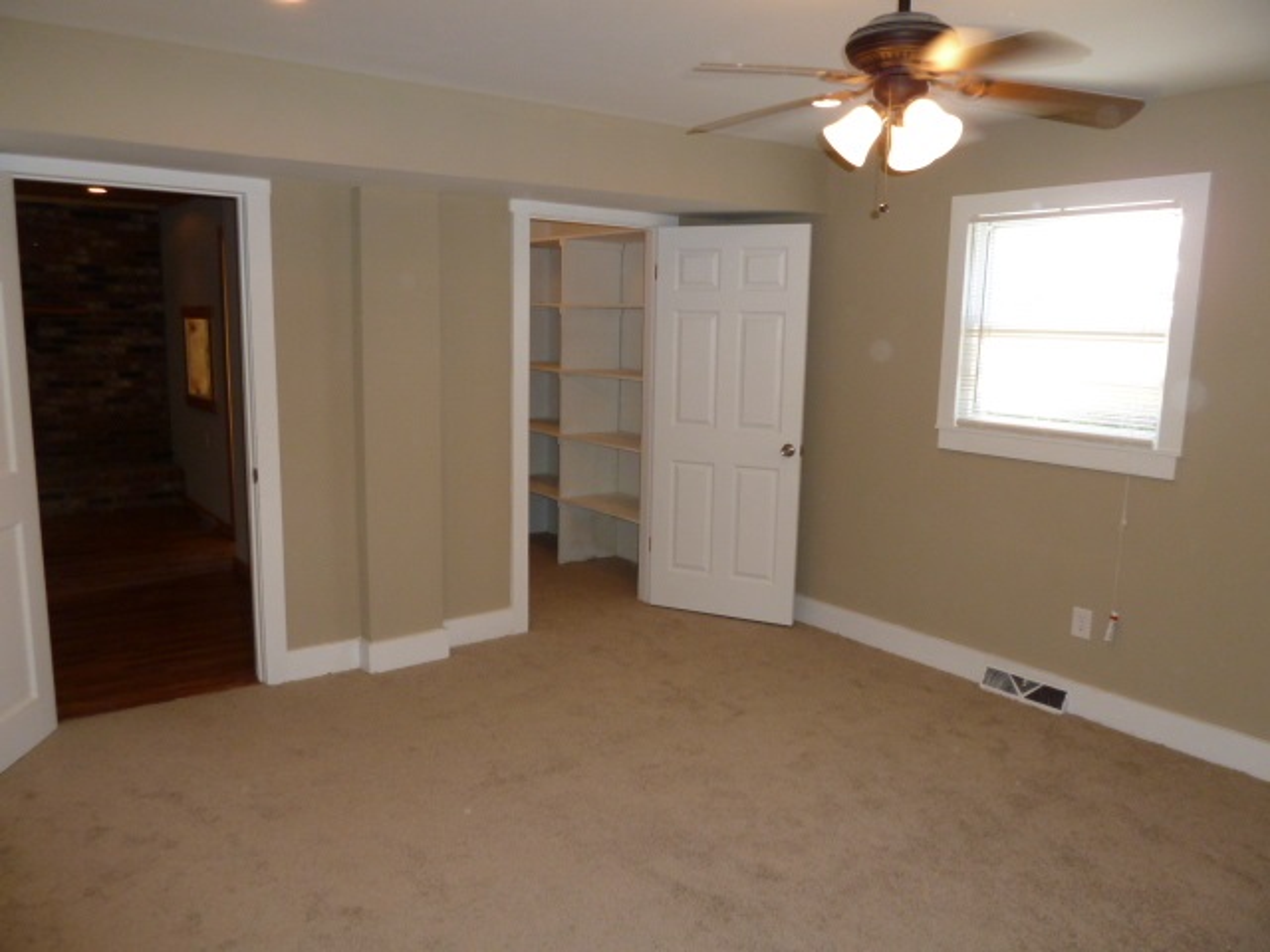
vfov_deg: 54.9
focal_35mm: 25
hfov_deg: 69.4
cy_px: 476
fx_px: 917
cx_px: 635
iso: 200
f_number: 3.3
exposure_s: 1/30
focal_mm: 4.1
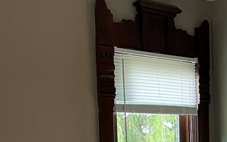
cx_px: 270
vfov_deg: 14.4
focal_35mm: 86
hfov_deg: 22.3
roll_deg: +1.1
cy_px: 194
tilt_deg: -5.5
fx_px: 532
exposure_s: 1/60
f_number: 1.6
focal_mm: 4.2
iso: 125
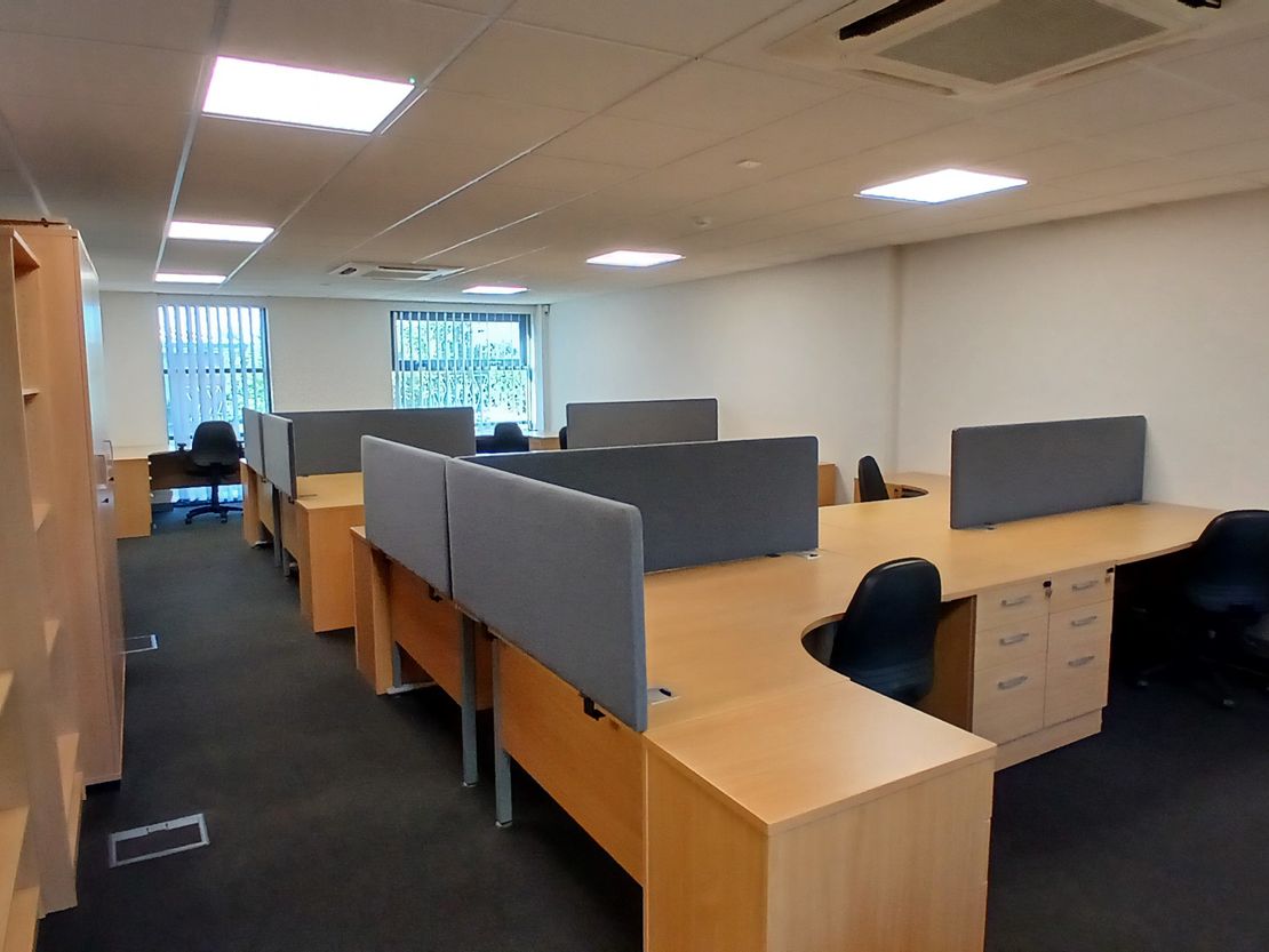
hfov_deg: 91.0
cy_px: 476
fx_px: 623
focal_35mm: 17
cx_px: 634
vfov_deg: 74.8
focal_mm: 1.4
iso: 100
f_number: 2.2
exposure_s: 1/33.3
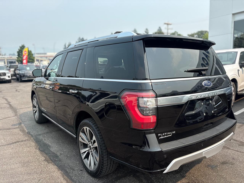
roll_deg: +1.7
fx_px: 183
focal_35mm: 26
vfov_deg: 53.1
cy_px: 92
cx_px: 122
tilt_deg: -7.2
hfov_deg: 67.3
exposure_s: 1/2141
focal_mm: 5.96
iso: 50
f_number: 1.6
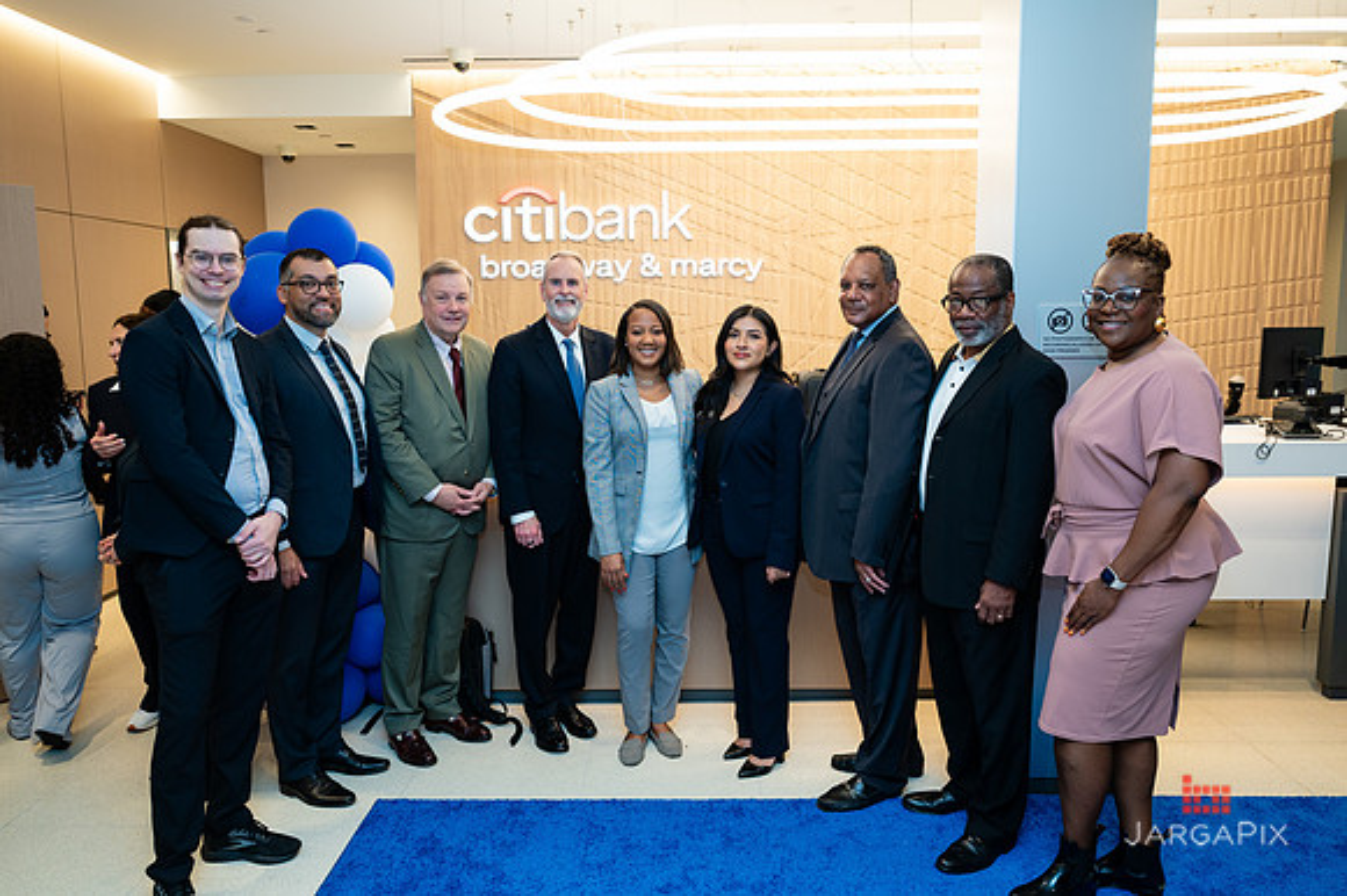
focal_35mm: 28
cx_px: 674
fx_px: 1051
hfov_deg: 65.3
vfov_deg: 46.2
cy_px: 448
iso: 400
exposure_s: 1/160
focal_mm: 27
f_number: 4
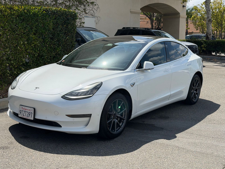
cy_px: 84
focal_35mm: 48
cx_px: 112
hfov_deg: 39.7
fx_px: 312
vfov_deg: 30.3
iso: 100
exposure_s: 1/8772
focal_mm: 6.76
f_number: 1.78
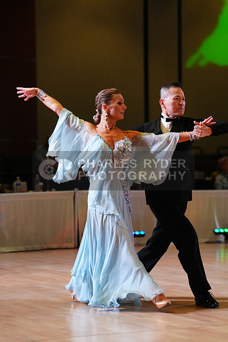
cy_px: 171
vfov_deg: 18.4
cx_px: 114
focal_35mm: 111
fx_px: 1054
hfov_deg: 12.3
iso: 2000
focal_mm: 111
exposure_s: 1/400
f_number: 2.8
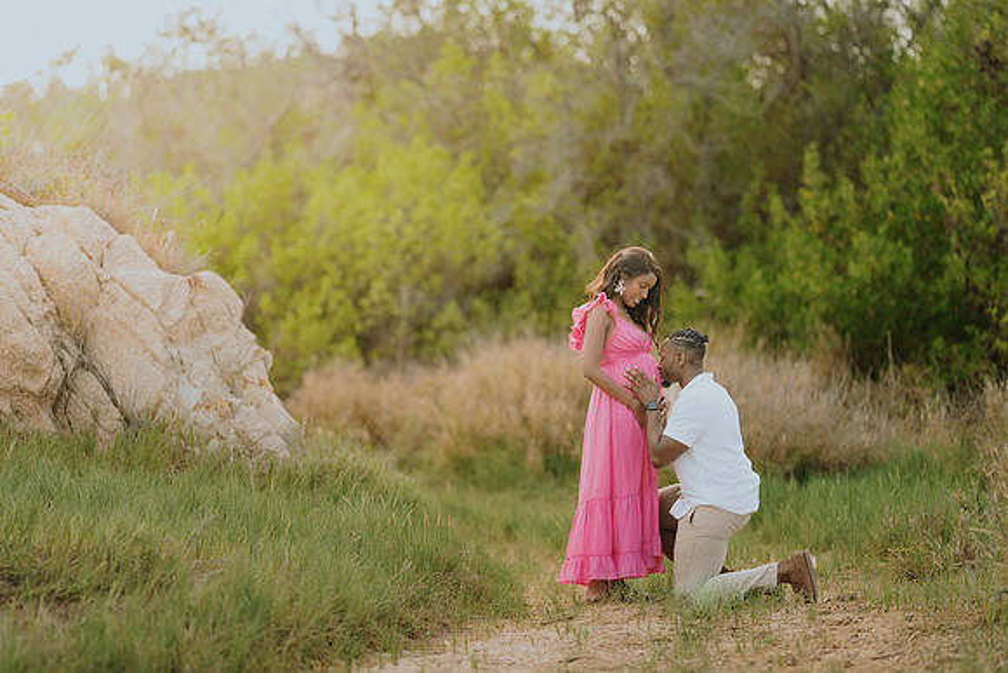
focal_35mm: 140
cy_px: 336
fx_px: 3935
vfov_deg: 9.8
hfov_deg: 14.6
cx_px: 504
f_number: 1.8
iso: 50
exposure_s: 1/400
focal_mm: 135
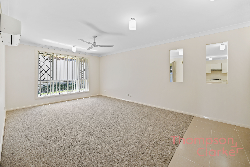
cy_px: 84
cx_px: 125
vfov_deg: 81.3
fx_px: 97
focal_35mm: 14
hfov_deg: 104.2
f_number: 4
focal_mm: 14
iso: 100
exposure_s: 1/20
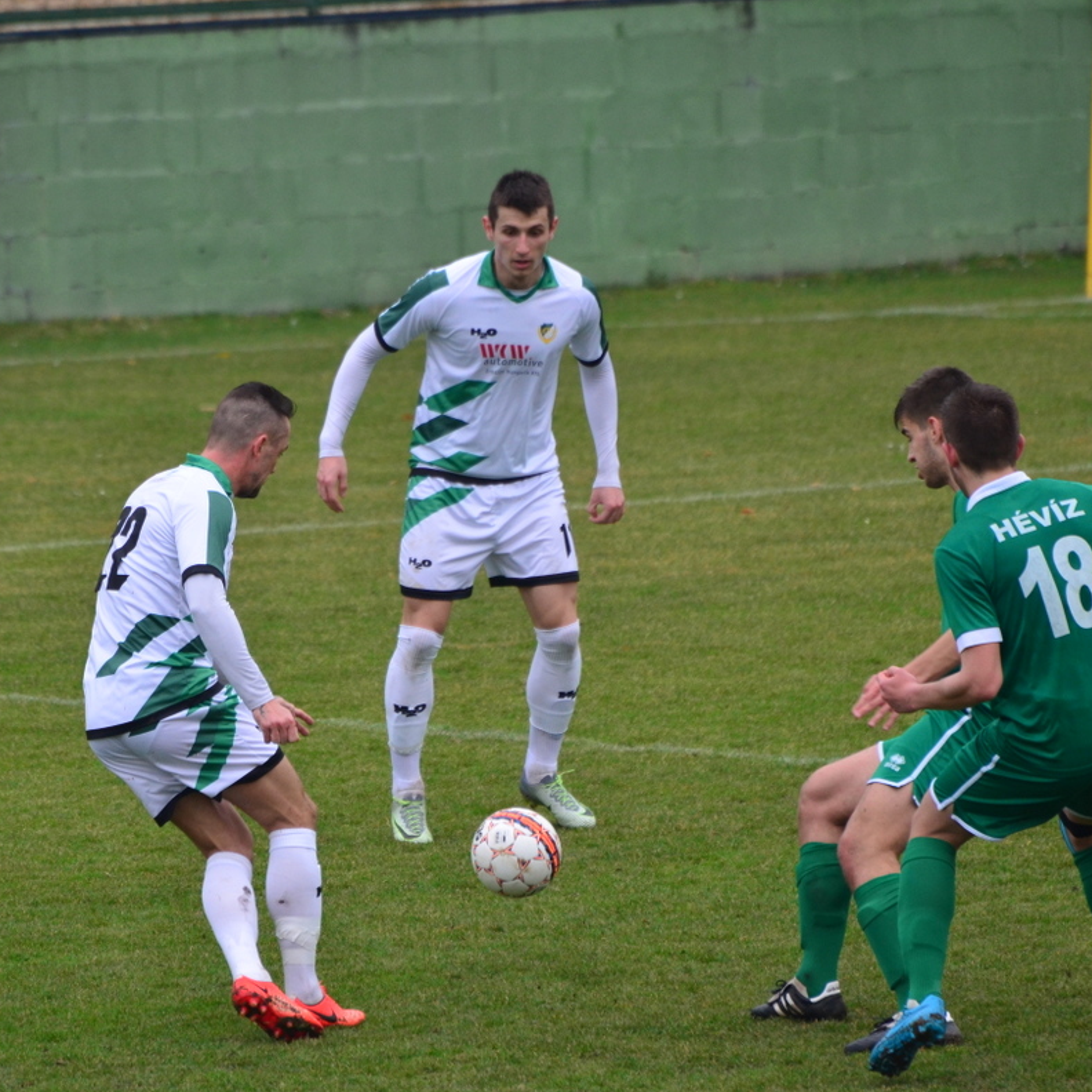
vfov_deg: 3.0
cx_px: 387
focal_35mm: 578
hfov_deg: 3.0
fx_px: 20629
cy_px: 545
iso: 800
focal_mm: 300
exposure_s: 1/800
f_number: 5.6
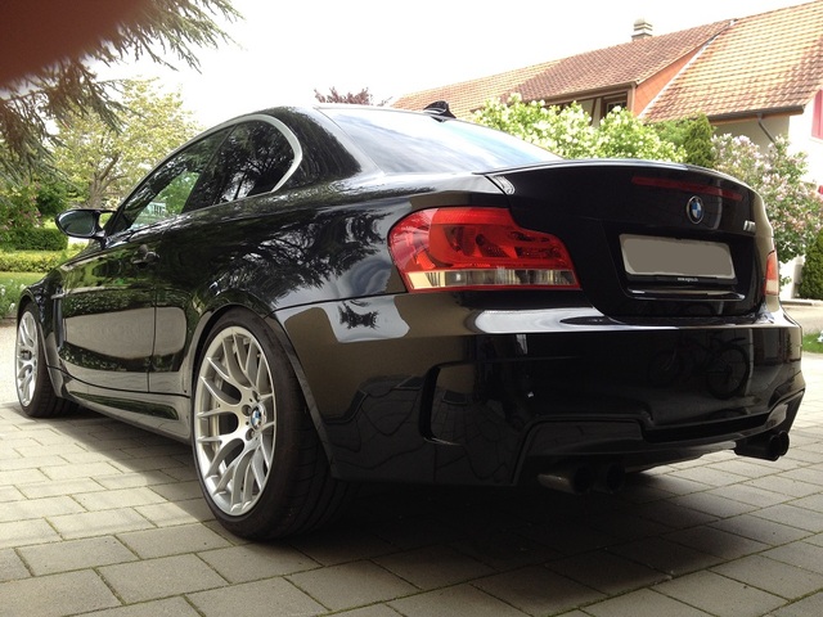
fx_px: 832
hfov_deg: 52.6
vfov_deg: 40.7
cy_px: 308
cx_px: 412
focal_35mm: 35
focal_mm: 4.28
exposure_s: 1/325
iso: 50
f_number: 2.4
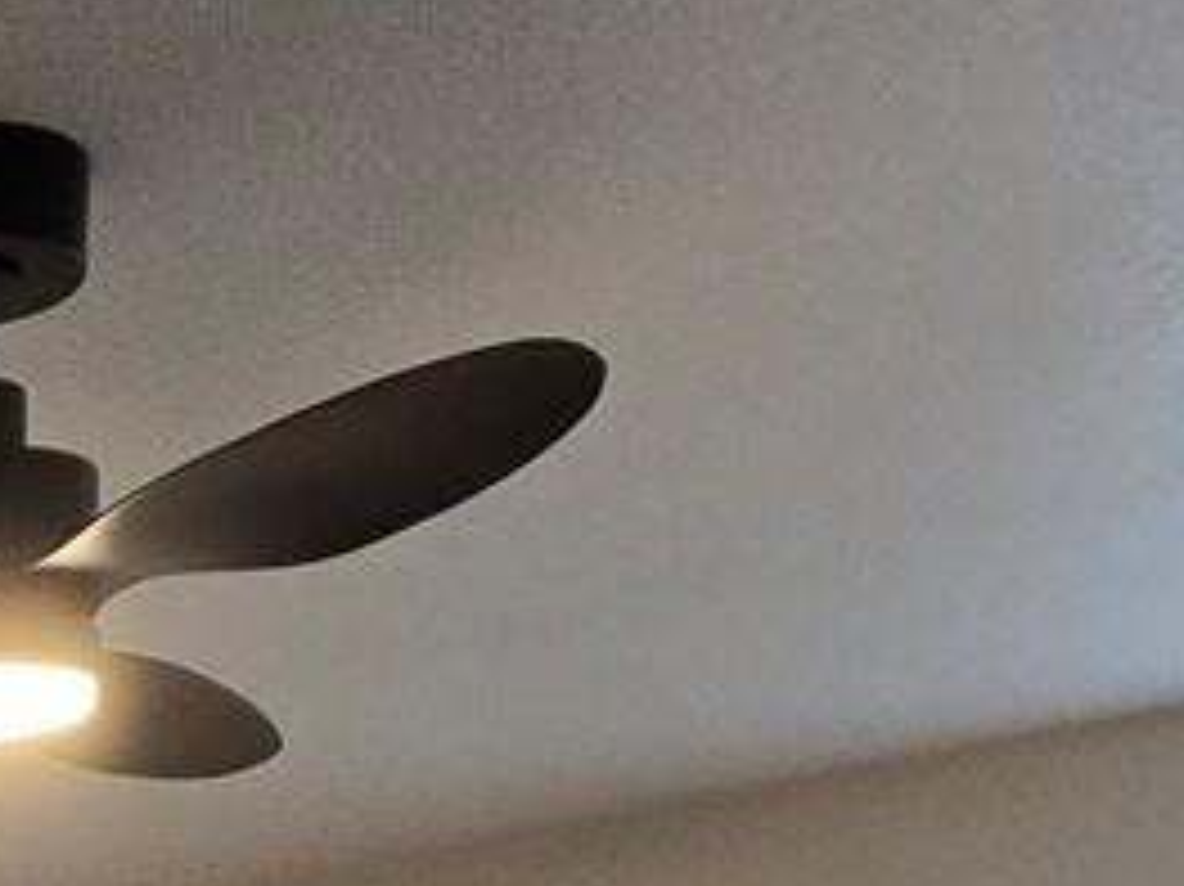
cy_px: 2159
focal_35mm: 79
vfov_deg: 13.4
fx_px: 2701
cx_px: -536
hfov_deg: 21.3
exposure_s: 1/60
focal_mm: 2.2
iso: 400
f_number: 2.2
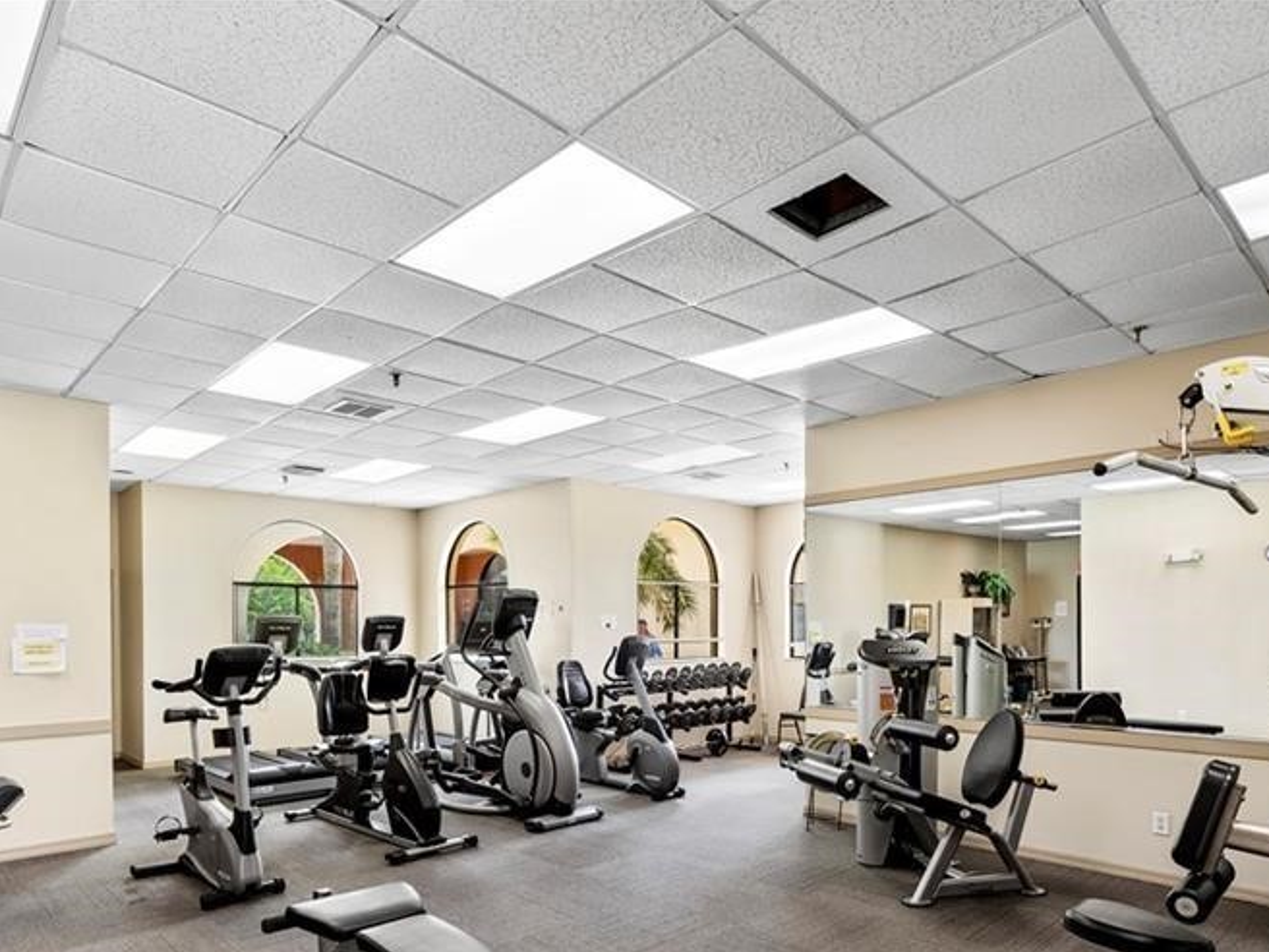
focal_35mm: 21
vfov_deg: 61.5
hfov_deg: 79.0
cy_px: 656
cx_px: 617
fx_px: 770
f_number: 7.1
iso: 320
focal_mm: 14
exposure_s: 1/2
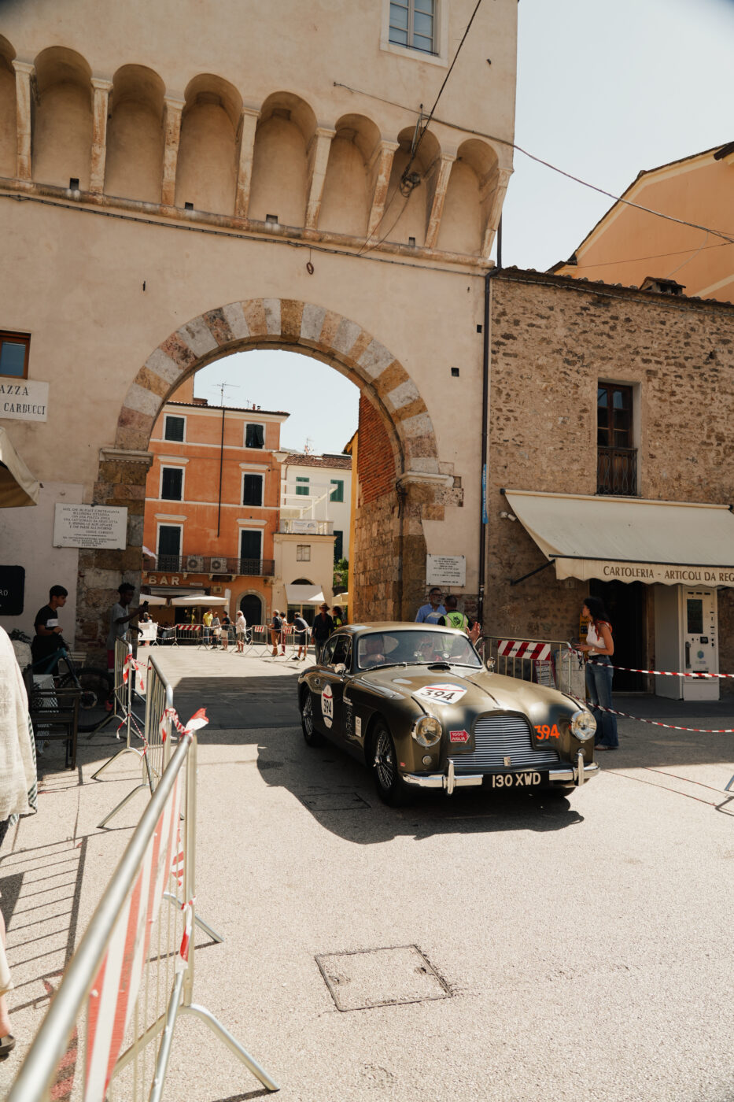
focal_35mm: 24
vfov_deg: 73.8
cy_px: 551
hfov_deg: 53.1
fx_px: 734
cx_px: 367
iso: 100
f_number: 4
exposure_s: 1/320
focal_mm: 24
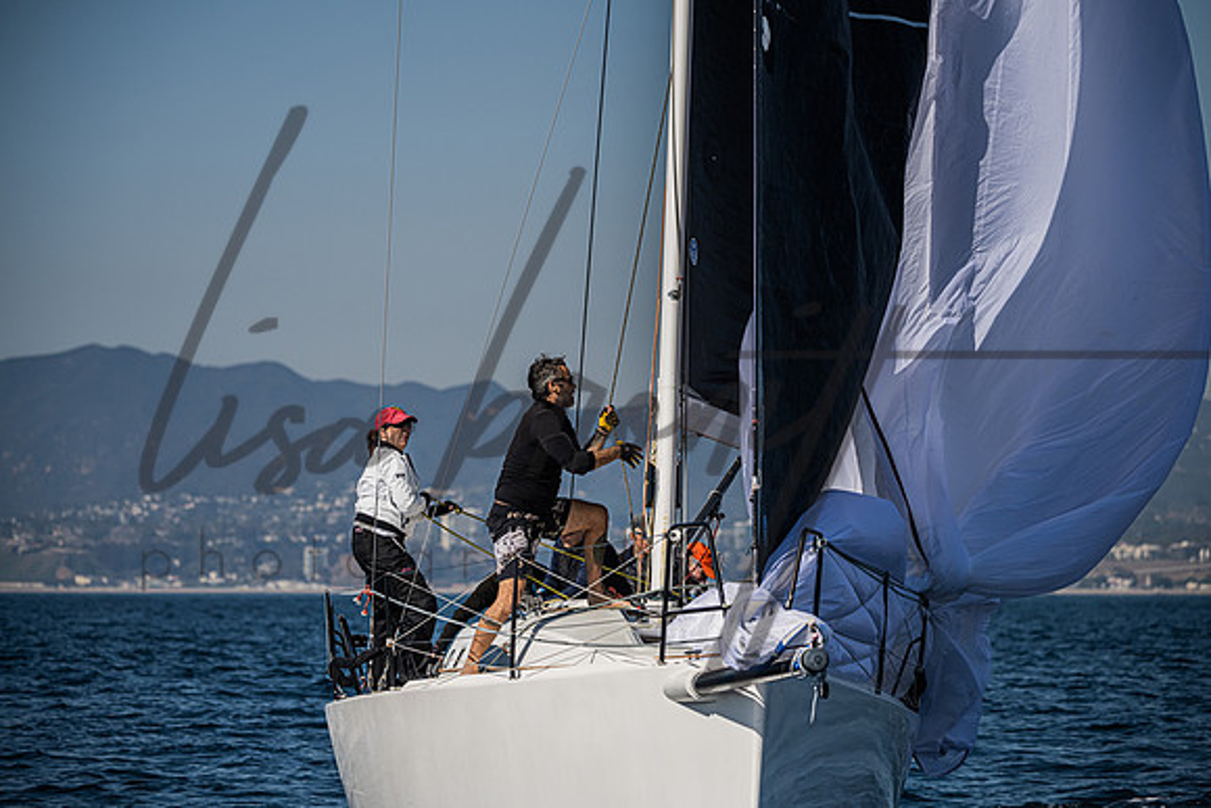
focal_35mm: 168
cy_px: 404
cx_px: 606
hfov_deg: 12.2
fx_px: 5662
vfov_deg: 8.2
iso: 400
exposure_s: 1/8000
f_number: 4.8
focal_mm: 165
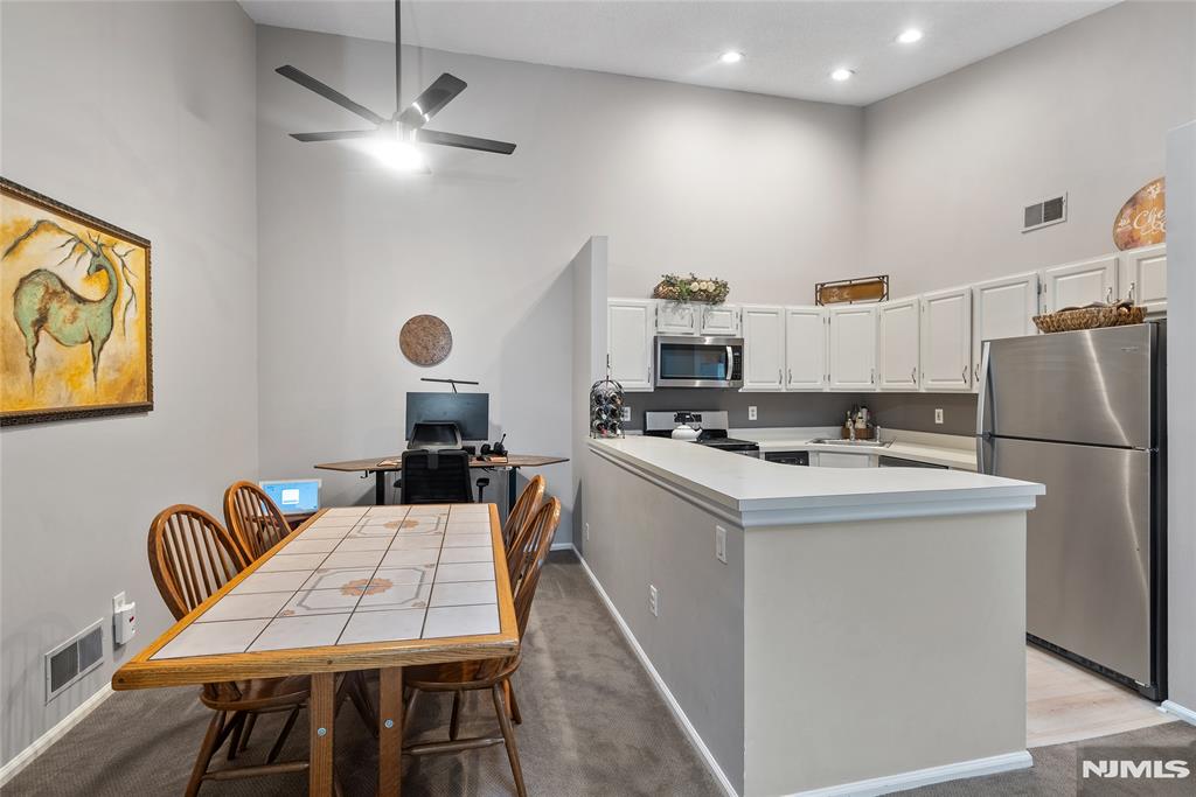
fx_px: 532
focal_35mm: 16
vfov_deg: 73.8
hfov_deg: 96.7
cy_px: 398
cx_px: 598
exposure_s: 1/1.25
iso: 100
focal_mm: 16
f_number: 8
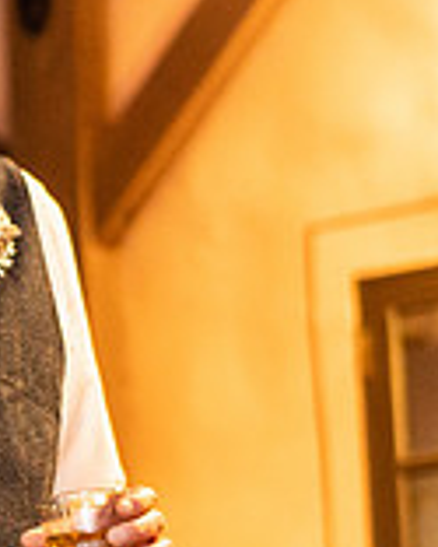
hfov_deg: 7.9
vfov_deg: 10.0
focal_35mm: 192
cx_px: -214
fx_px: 3108
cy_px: 324
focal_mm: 55
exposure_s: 1/160
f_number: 2
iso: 1600
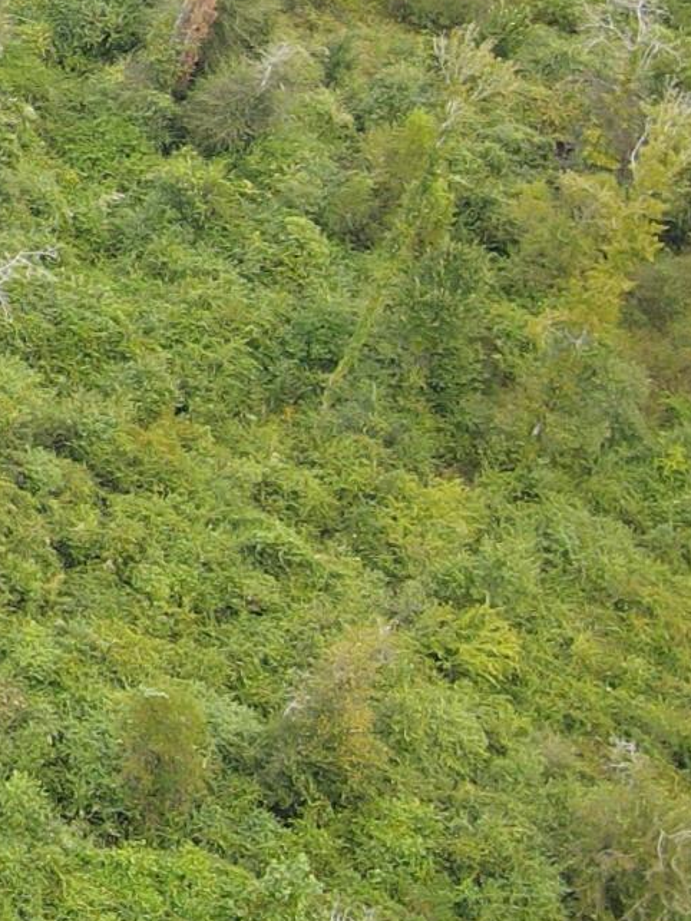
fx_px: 2982
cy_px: 53
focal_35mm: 112
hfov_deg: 10.2
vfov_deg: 17.3
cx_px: -1282
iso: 100
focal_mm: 4.5
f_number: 2.8
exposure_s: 1/80
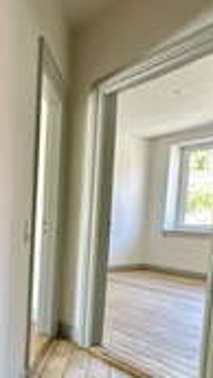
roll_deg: -0.5
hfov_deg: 28.4
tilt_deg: -5.4
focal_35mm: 33
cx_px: -74
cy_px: 246
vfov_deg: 58.4
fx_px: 331
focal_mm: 2.22
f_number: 2.2
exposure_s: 1/100
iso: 250
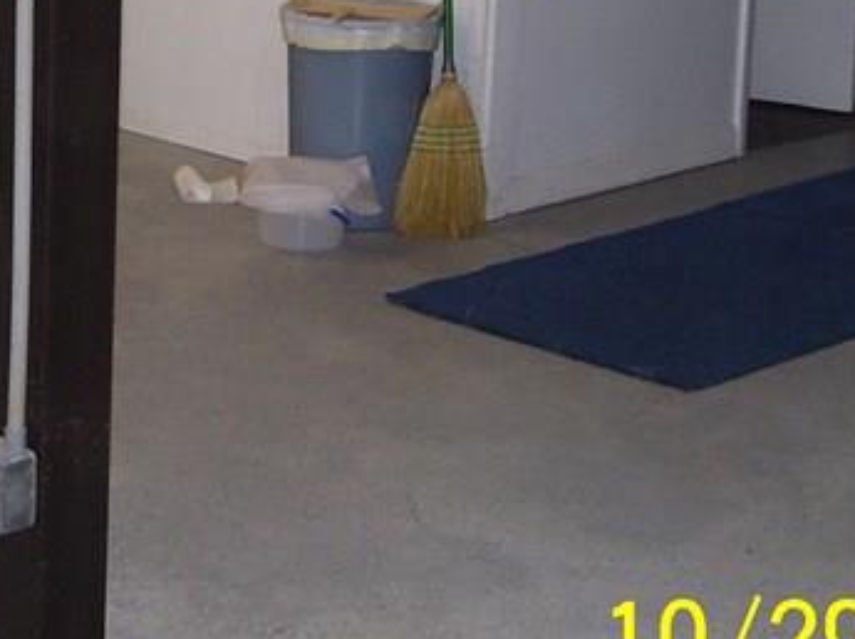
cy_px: -72
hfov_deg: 18.0
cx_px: 10
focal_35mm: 107
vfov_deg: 13.5
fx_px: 2640
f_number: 2.7
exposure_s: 1/60
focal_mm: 6
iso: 160
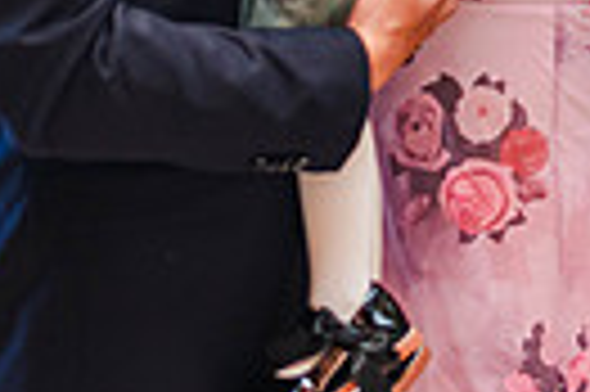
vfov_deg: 6.0
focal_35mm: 227
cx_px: 1153
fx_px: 3716
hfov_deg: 8.6
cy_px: -223
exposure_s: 1/250
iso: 320
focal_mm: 50
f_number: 1.8
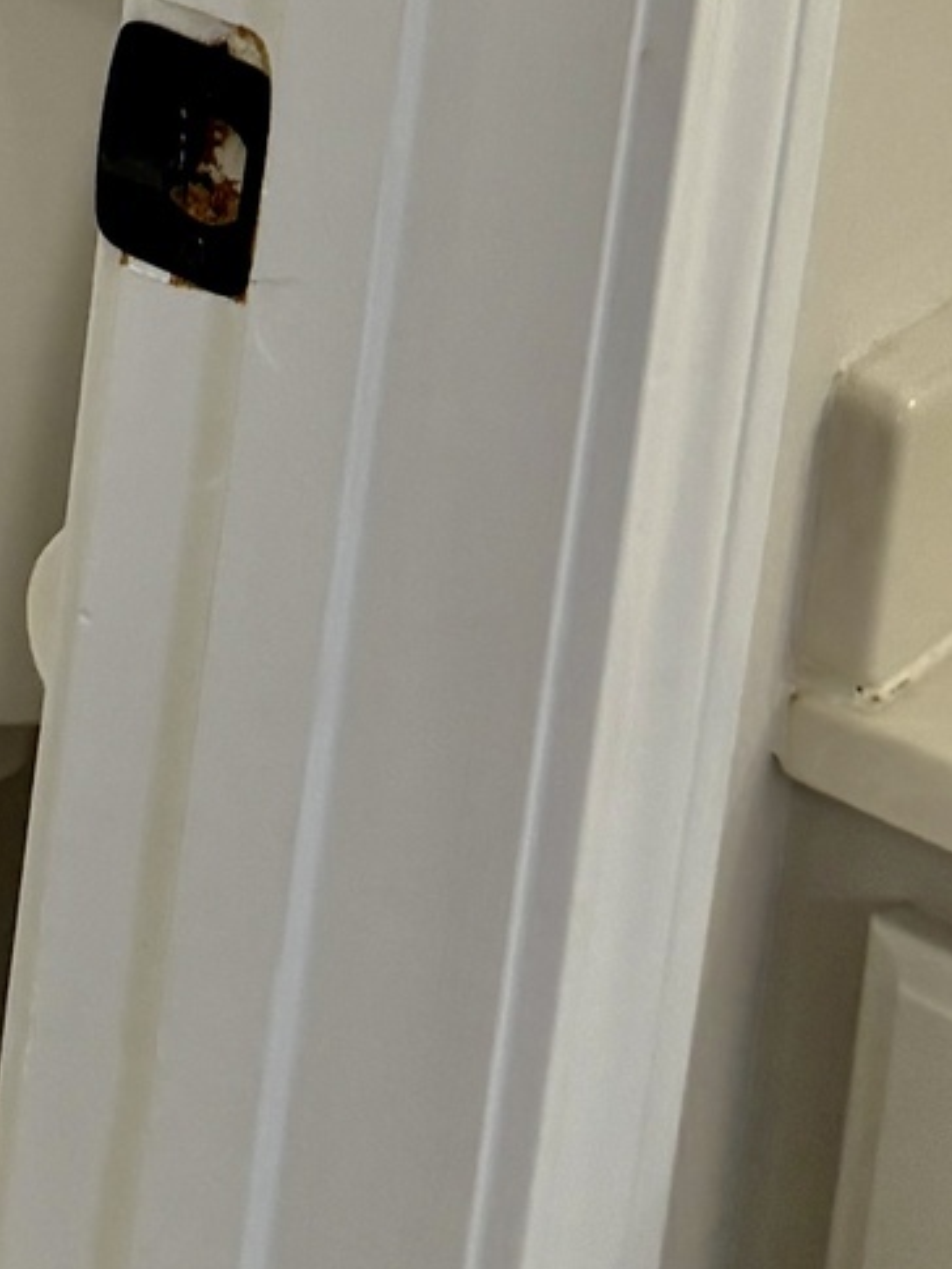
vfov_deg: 15.0
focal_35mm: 114
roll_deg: -3.9
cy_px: -1013
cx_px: -1245
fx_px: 4178
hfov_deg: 11.1
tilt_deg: -8.3
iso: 160
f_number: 1.78
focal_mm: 6.76
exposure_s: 1/120
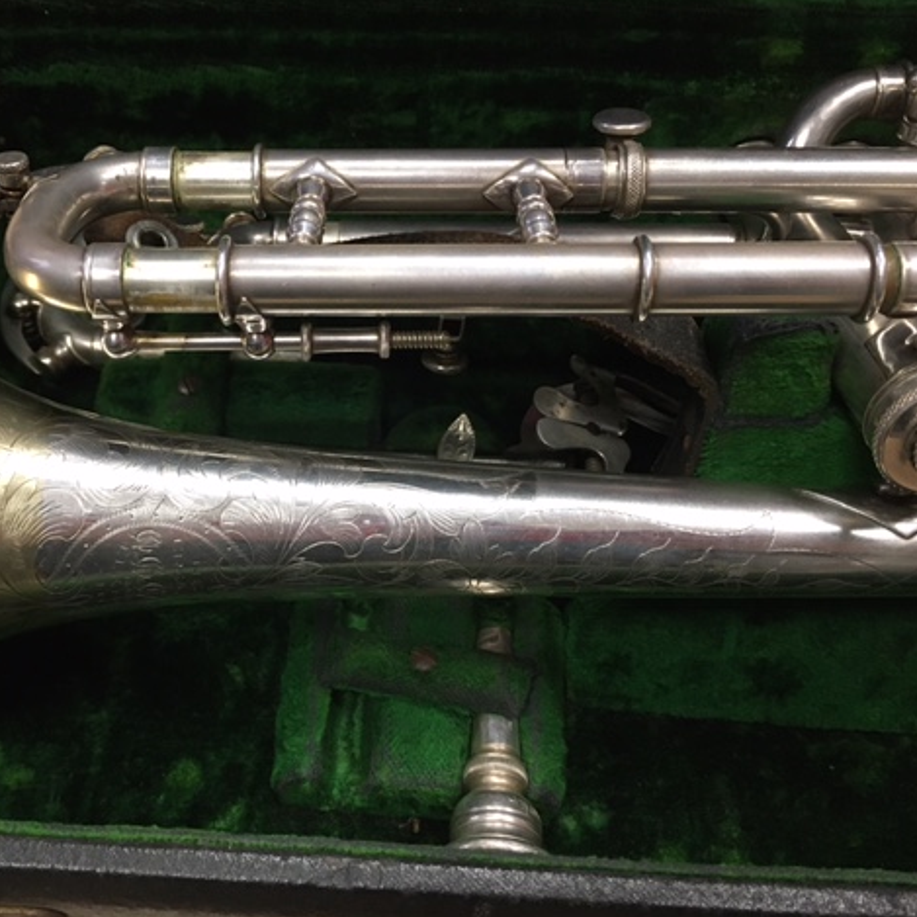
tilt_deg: -54.5
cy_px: 456
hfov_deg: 46.7
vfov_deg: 47.2
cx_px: 334
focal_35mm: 35
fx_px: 1049
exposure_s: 1/33
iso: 200
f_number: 2.2
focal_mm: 4.15
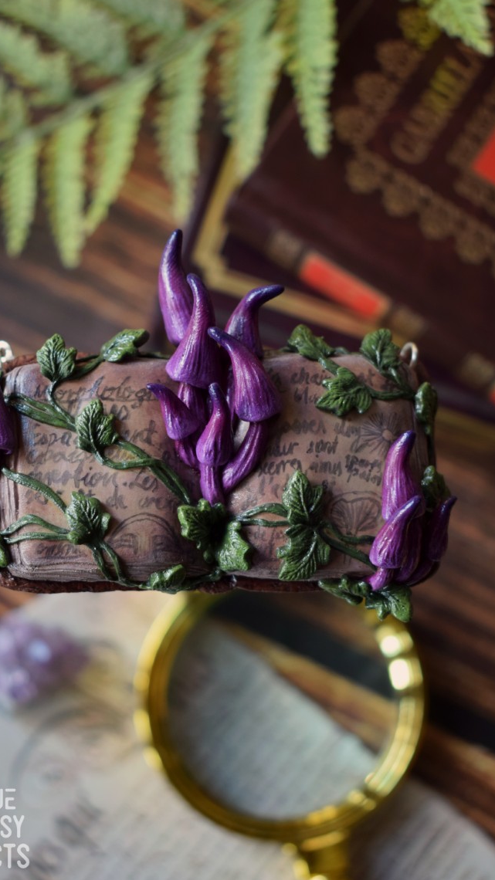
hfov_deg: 22.2
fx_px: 1260
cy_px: 438
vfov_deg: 38.5
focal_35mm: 54
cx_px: 215
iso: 450
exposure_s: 1/60
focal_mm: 34
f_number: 4.5
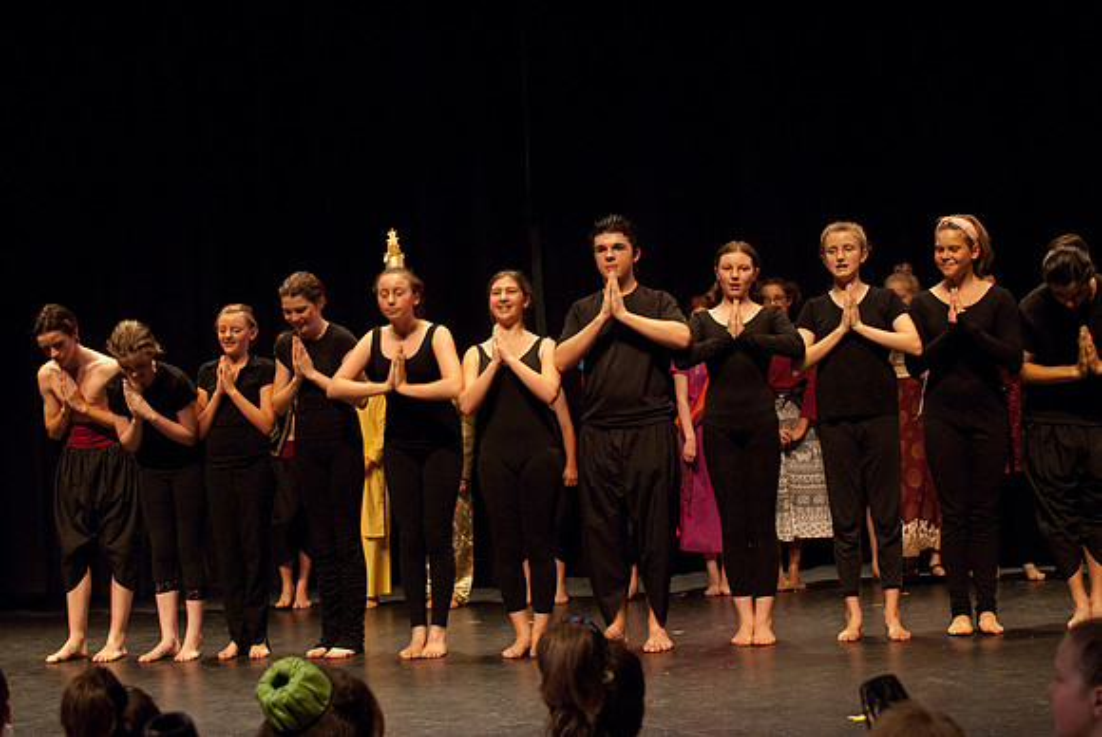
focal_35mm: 42
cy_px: 368
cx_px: 551
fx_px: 1287
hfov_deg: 46.4
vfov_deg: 32.0
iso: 1000
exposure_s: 1/125
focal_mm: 28
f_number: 2.8
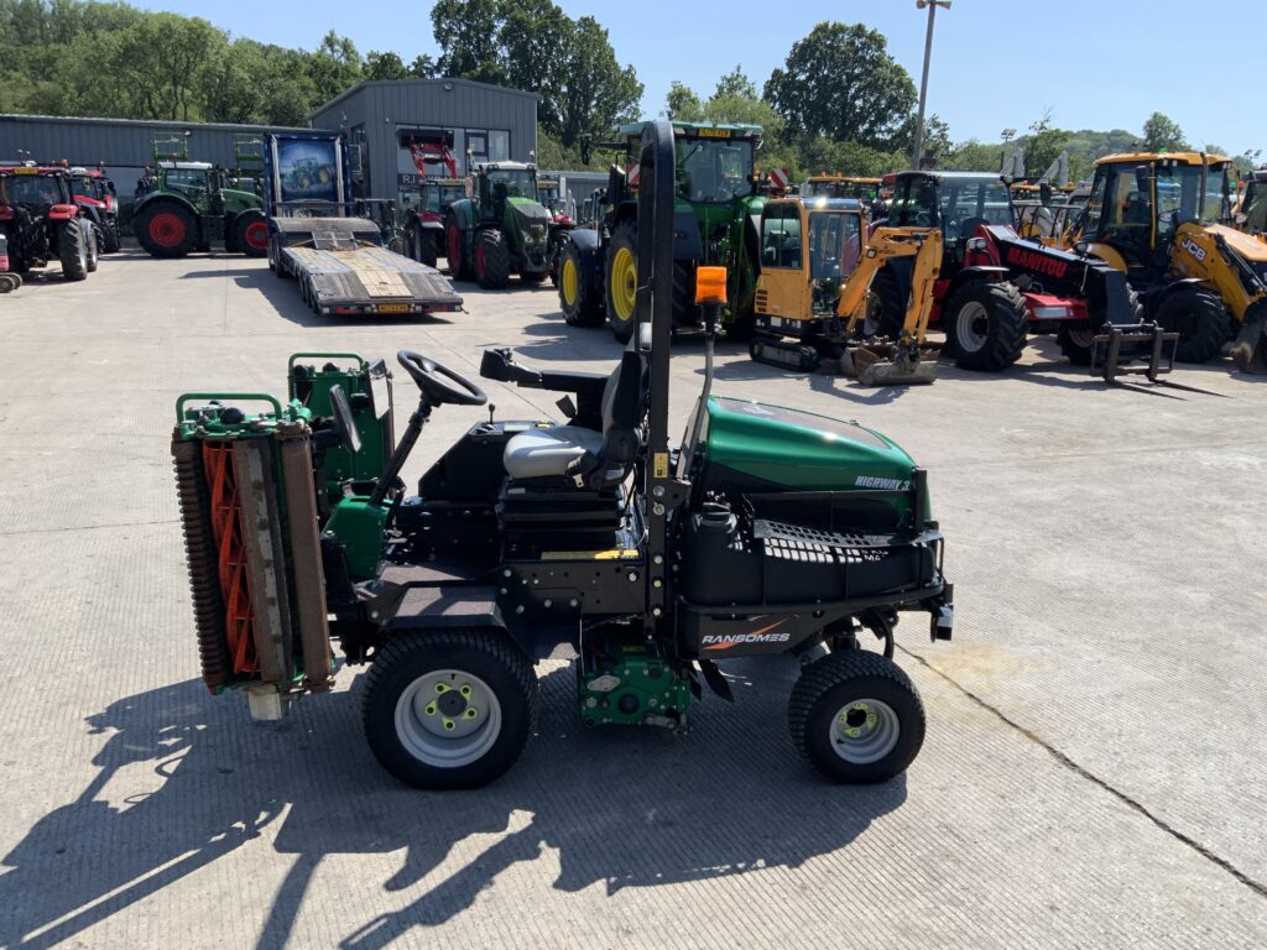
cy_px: 475
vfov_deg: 48.2
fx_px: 1061
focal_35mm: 29
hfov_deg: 61.7
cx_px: 634
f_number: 1.8
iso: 16
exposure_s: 1/1279
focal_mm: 3
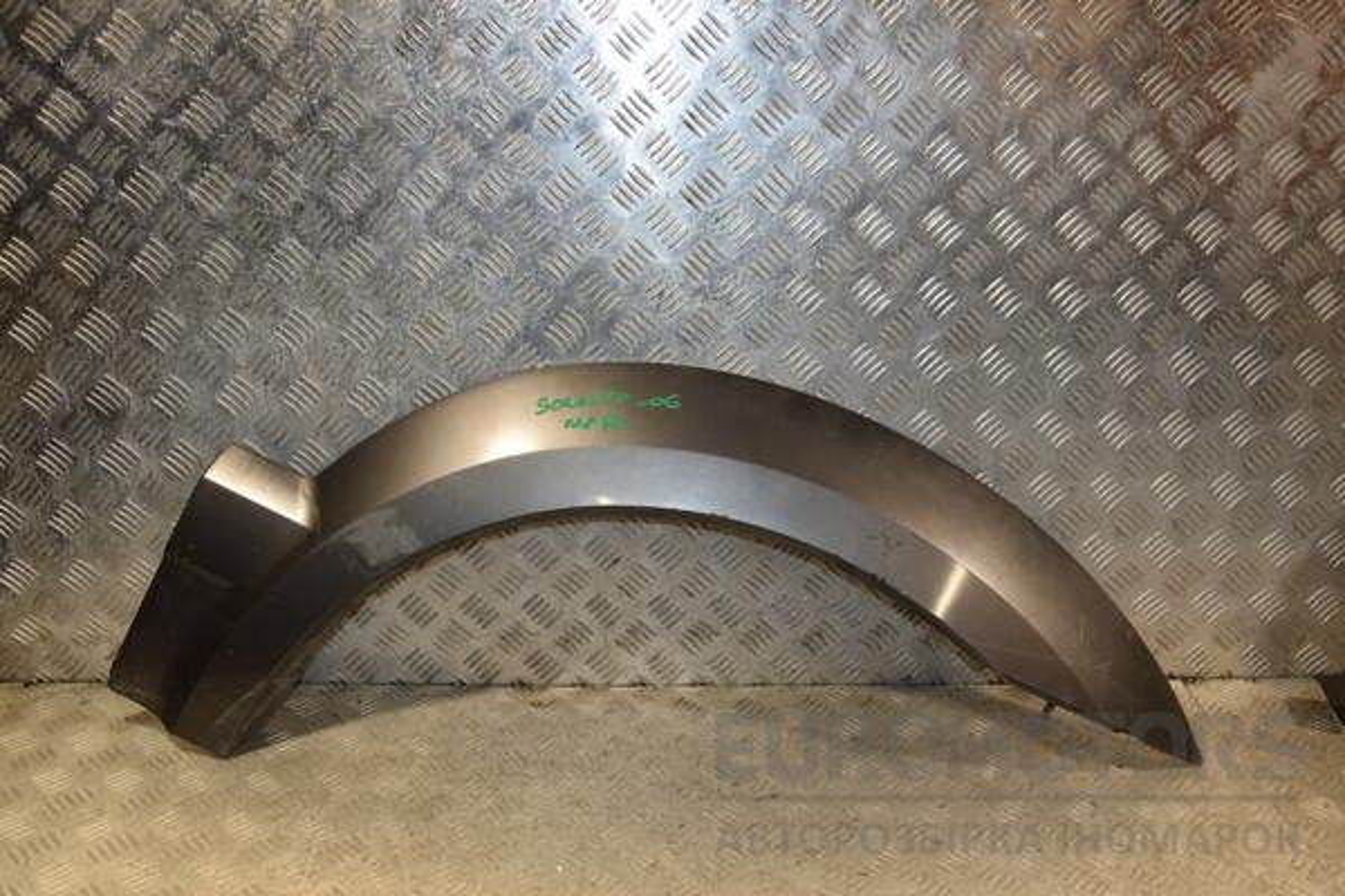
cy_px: 448
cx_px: 672
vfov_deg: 41.7
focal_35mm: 32
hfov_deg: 59.5
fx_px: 1177
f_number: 5.6
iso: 800
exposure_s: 1/200
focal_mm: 21
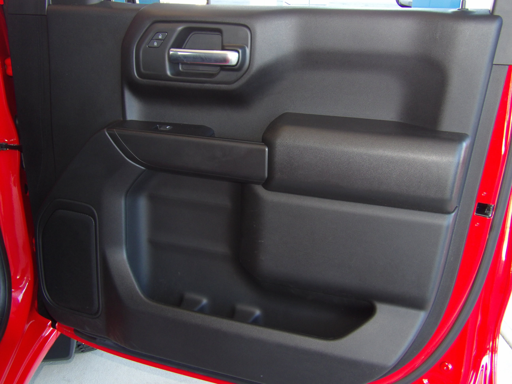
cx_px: 256
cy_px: 192
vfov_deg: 36.8
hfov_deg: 47.9
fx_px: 577
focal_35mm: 39
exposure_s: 1/31
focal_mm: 7
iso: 200
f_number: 3.7
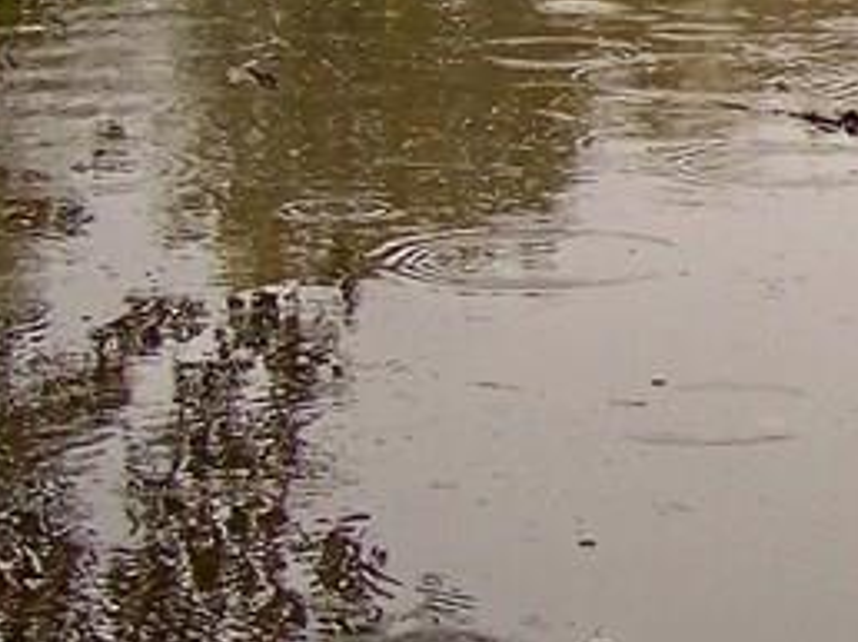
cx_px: 1397
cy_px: -47
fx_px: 3739
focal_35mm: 151
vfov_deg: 9.7
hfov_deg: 12.3
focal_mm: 8
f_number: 2.8
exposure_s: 1/500
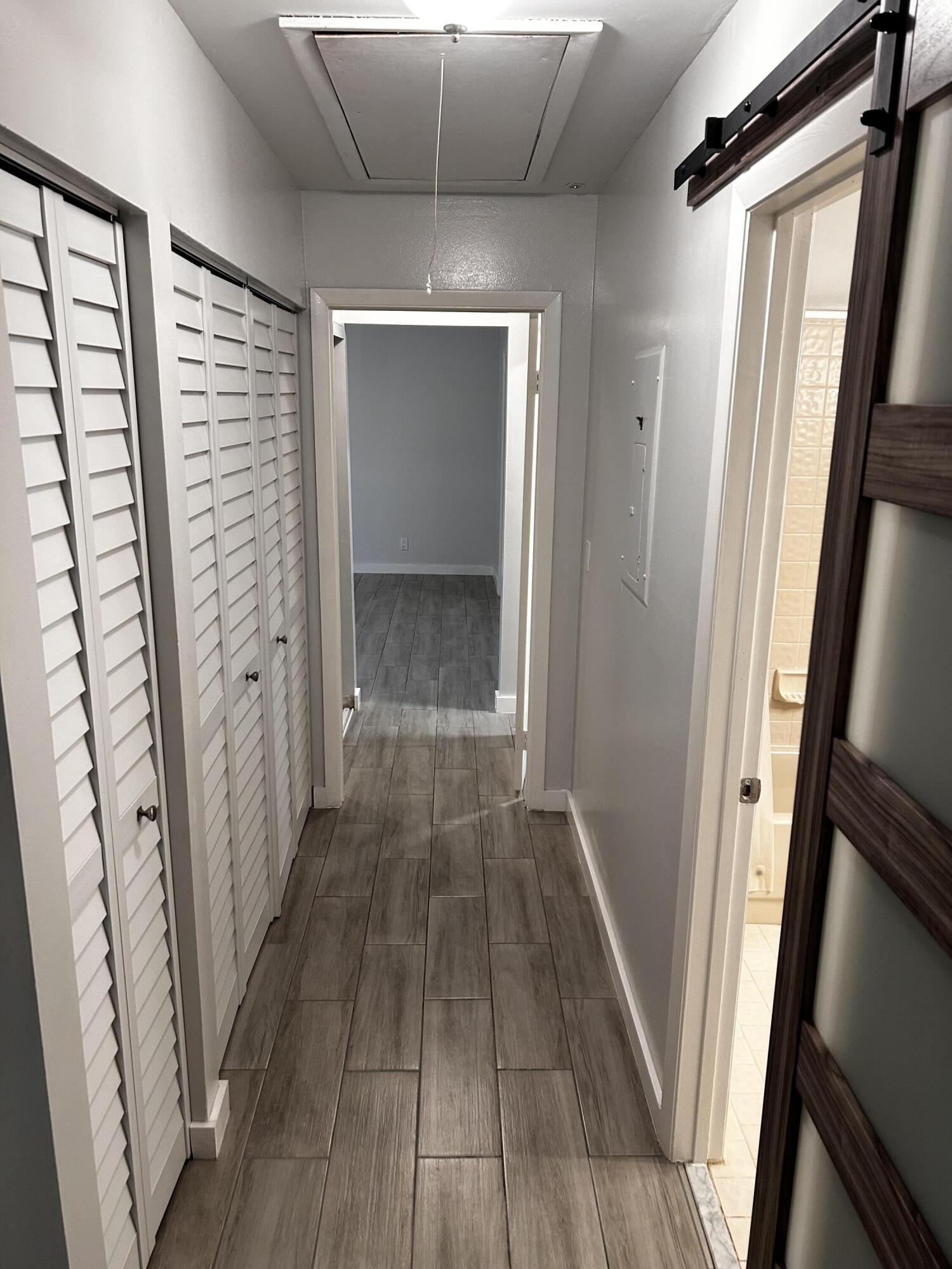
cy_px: 634
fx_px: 953
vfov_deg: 67.3
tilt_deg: -14.6
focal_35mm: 26
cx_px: 476
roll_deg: -0.8
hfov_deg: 53.1
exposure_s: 1/60
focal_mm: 5.7
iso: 160
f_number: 1.5
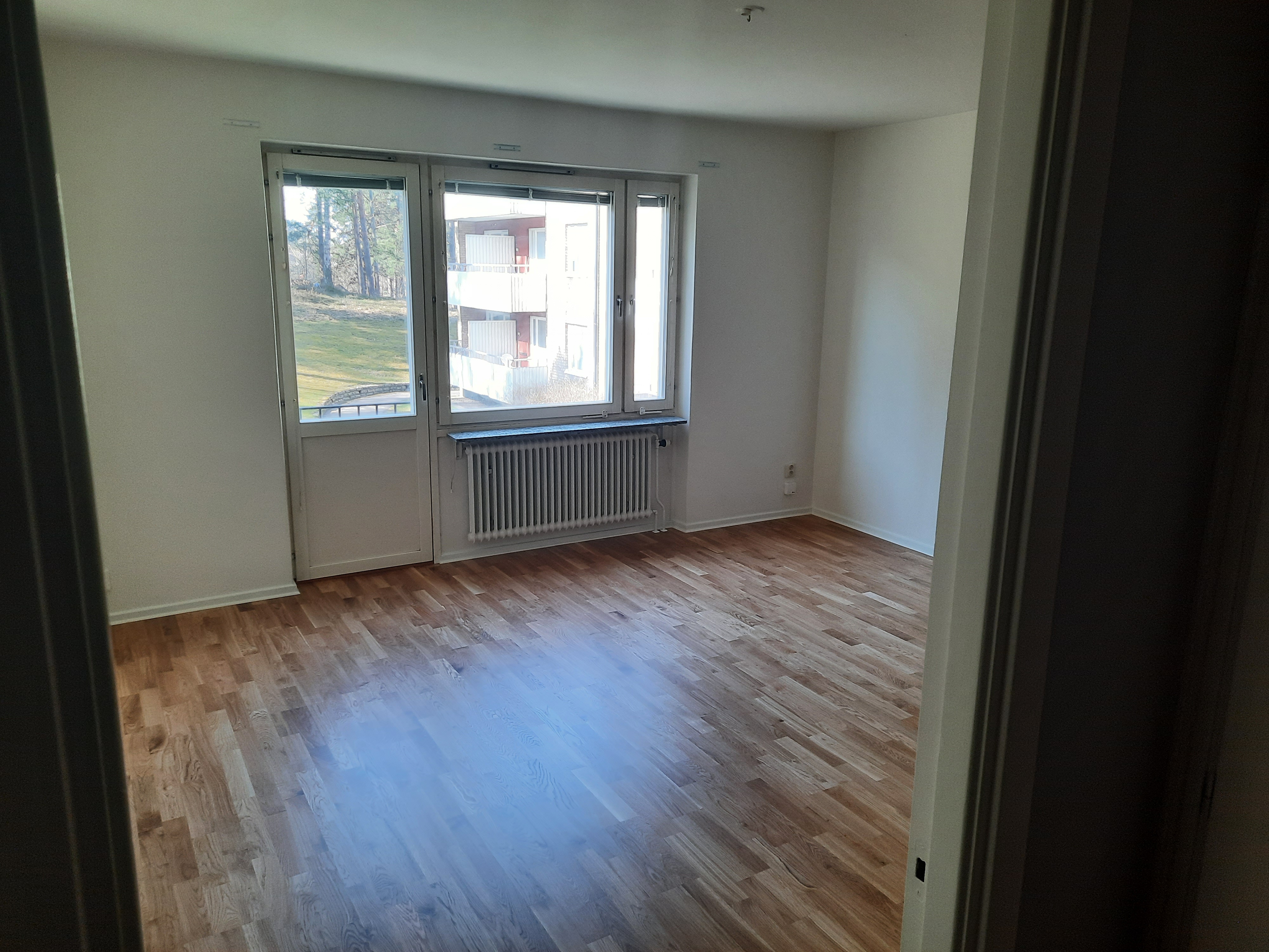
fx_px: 916
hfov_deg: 69.4
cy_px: 476
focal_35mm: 25
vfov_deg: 54.9
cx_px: 634
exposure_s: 1/50
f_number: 2
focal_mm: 4.6
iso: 50
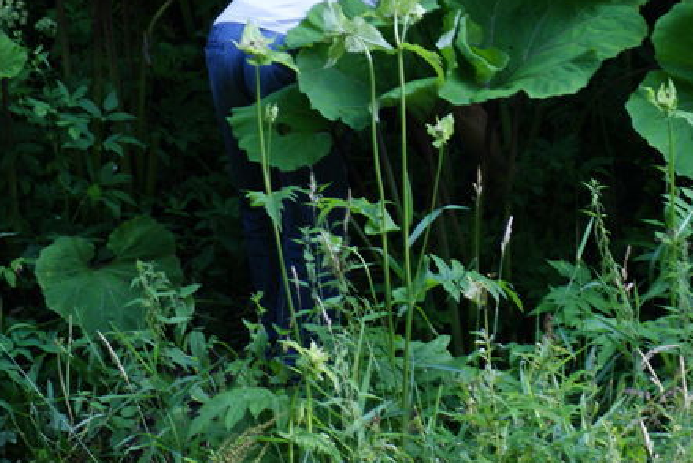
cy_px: 25
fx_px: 7975
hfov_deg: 5.0
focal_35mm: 414
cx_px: 417
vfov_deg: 3.3
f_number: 5.6
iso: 400
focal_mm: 135
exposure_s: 1/25
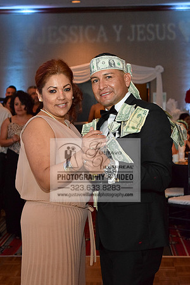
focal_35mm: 72
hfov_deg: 18.9
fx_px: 570
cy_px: 142
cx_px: 95
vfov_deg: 28.1
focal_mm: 48
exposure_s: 1/80
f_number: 5.3
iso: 4000
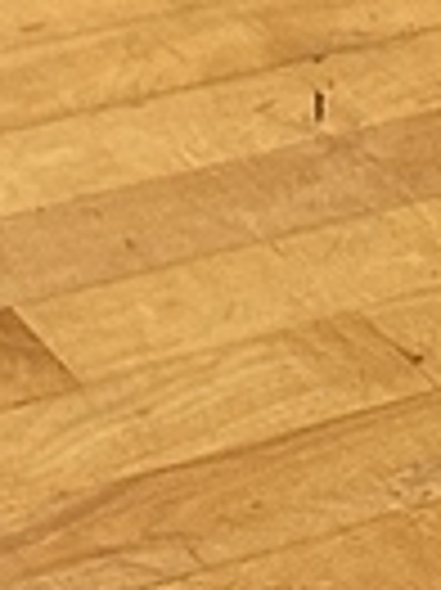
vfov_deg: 7.8
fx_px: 3199
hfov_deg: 6.8
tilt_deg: -6.2
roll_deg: -1.5
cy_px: -1630
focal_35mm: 188
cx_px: -1058
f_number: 1.78
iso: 320
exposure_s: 1/60
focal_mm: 6.86
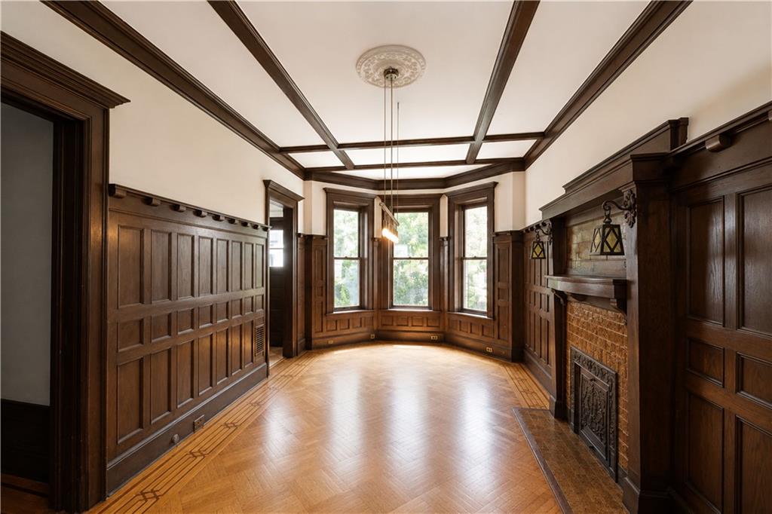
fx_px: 322
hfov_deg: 100.4
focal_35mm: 15
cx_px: 386
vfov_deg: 77.3
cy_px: 257
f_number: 8
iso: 2000
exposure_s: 1/60
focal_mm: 10
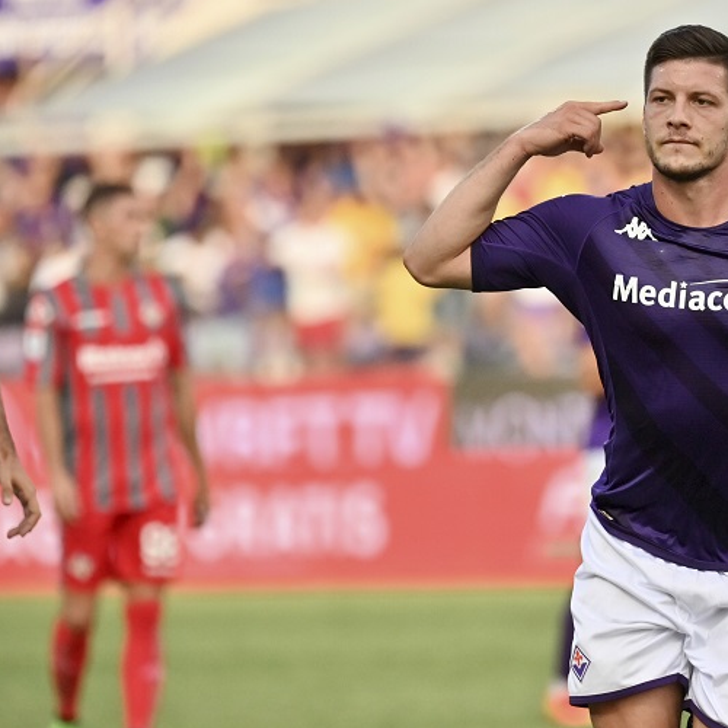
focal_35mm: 468
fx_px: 11135
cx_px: 447
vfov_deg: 3.7
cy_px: 344
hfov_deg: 3.7
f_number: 4
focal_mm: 290
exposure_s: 1/6400
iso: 1600
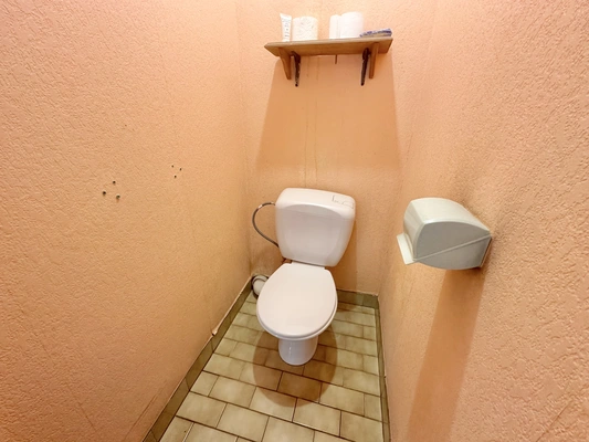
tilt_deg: -23.9
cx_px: 294
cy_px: 221
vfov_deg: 85.7
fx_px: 238
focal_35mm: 14
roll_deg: -1.1
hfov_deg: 102.1
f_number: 2.2
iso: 200
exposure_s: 1/50
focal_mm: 2.22
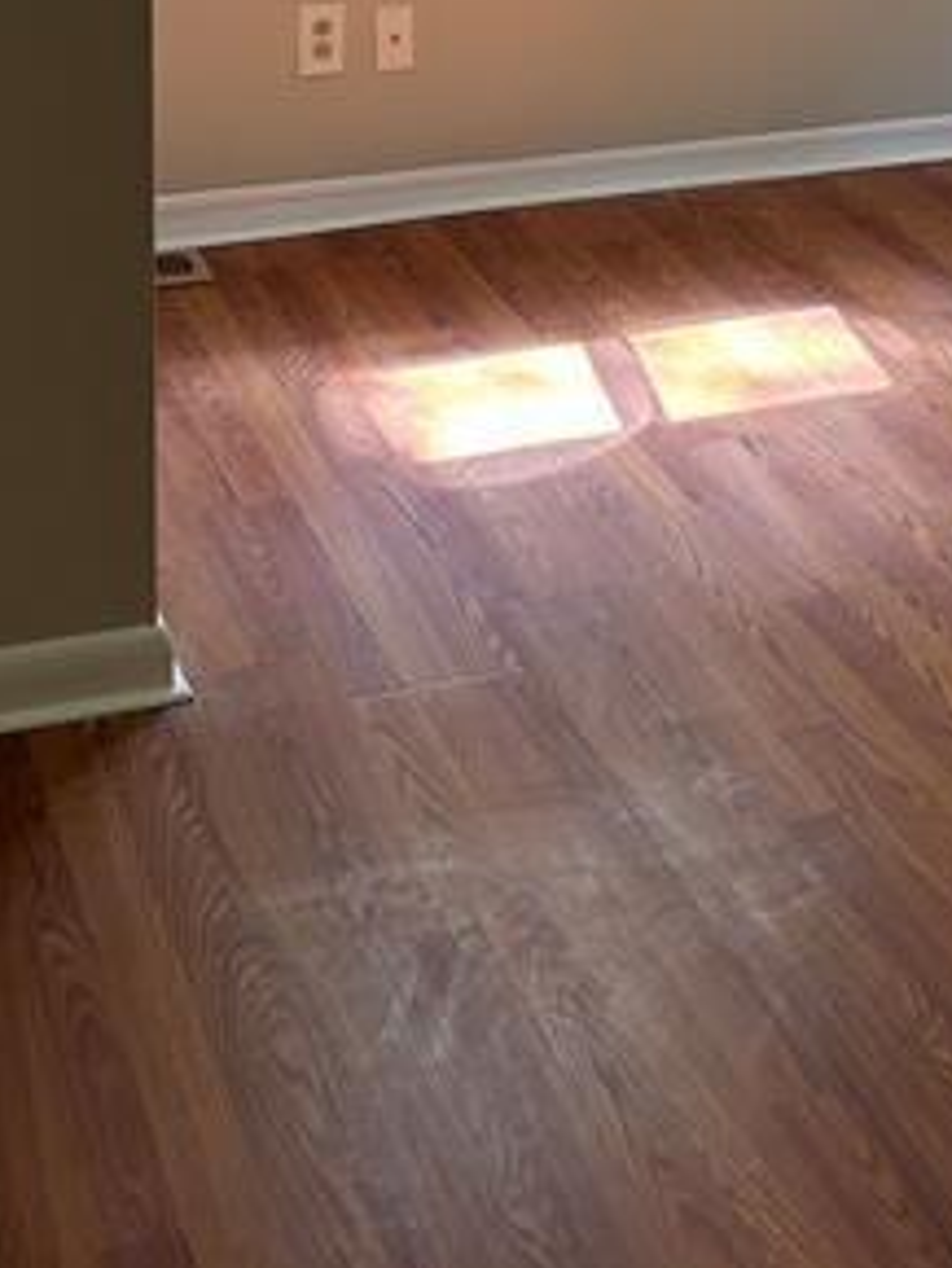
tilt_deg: -12.7
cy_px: -35
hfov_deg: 21.1
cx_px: 733
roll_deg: -3.4
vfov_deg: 26.5
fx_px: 2528
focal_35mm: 69
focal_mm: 5.96
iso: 100
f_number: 1.6
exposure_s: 1/60
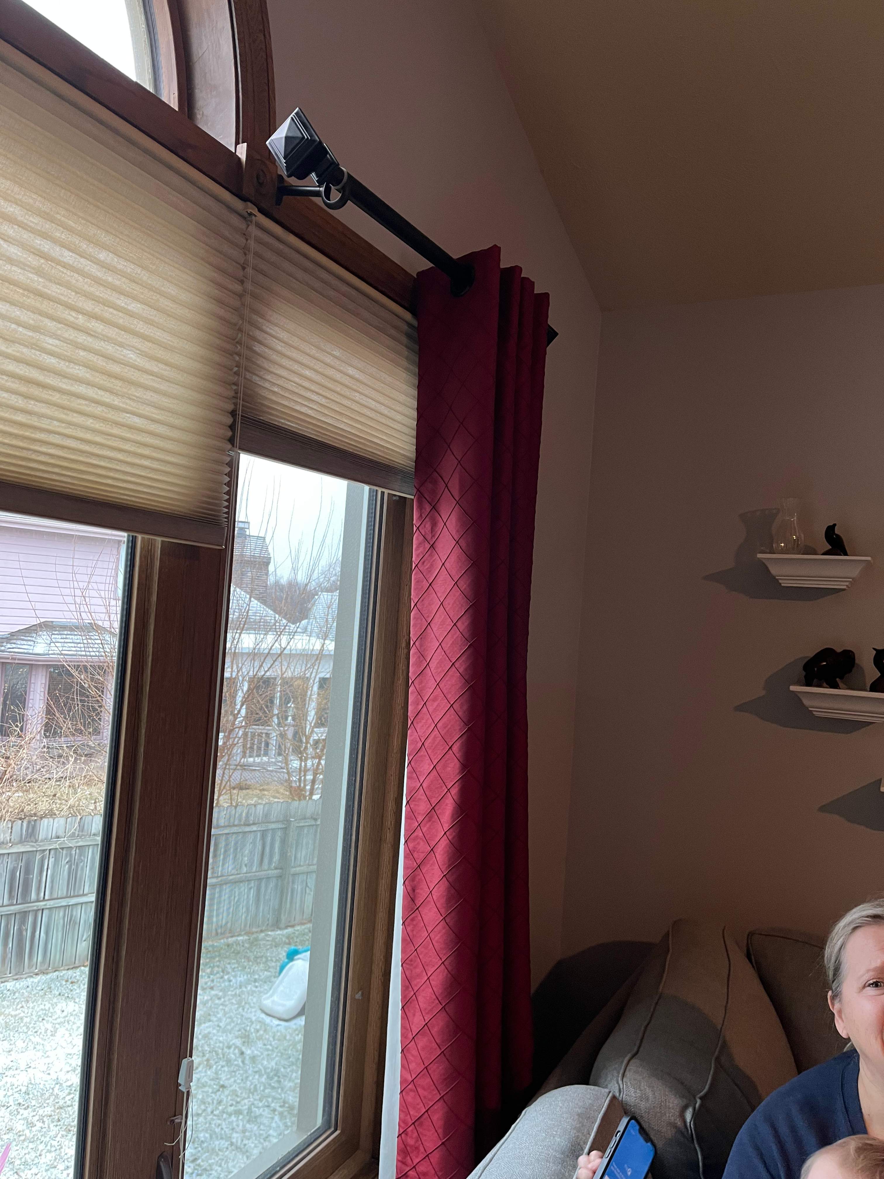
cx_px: 442
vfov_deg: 67.3
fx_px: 885
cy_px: 590
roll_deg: -2.9
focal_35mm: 26
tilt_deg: +2.3
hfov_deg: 53.1
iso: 125
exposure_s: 1/60
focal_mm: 5.1
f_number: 1.6
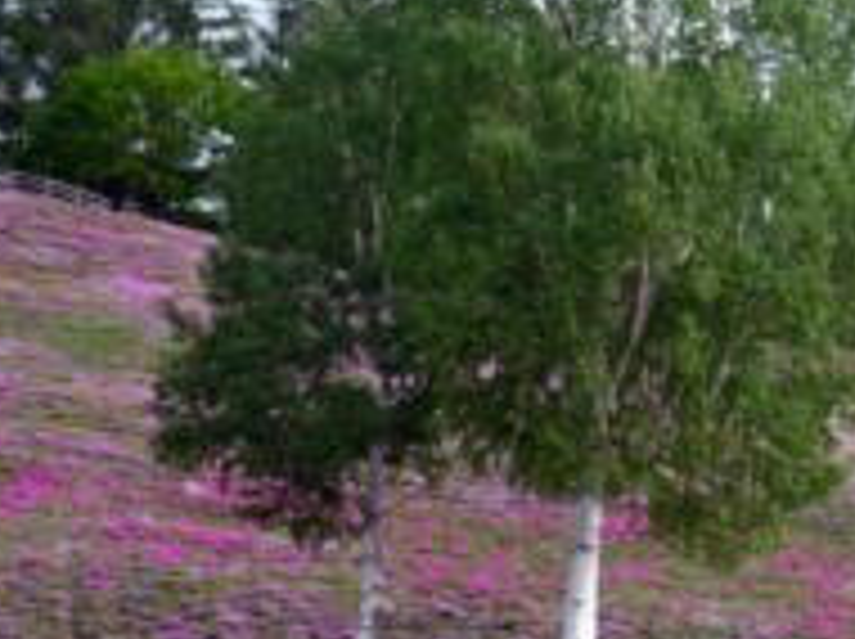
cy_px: 738
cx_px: 990
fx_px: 3429
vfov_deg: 10.5
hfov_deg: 13.8
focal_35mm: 139
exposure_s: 1/400
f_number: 3
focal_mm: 7.2
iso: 100
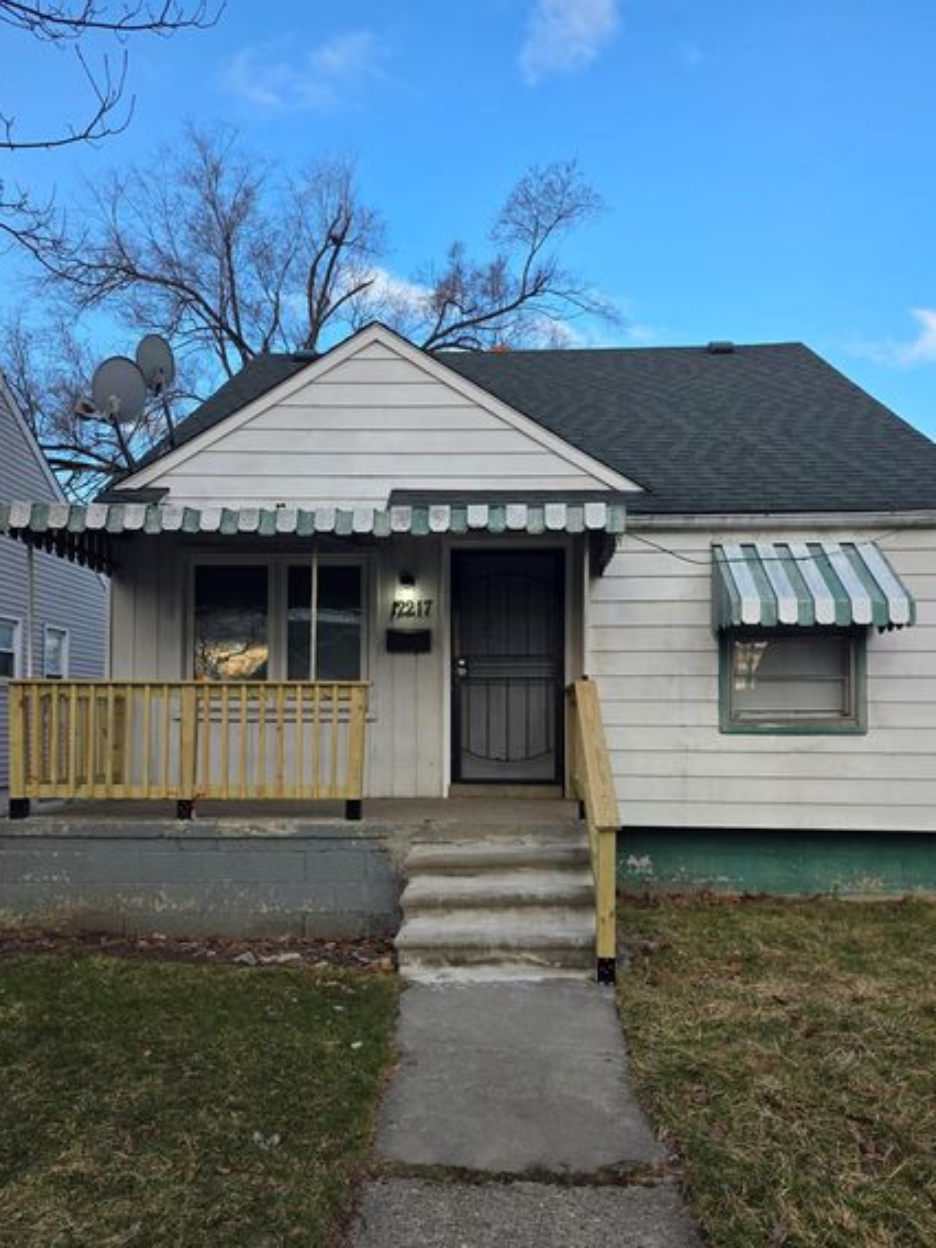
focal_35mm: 27
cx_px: 466
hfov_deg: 51.4
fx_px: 973
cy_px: 687
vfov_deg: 65.2
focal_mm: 6.3
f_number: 1.7
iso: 80
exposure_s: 1/1457
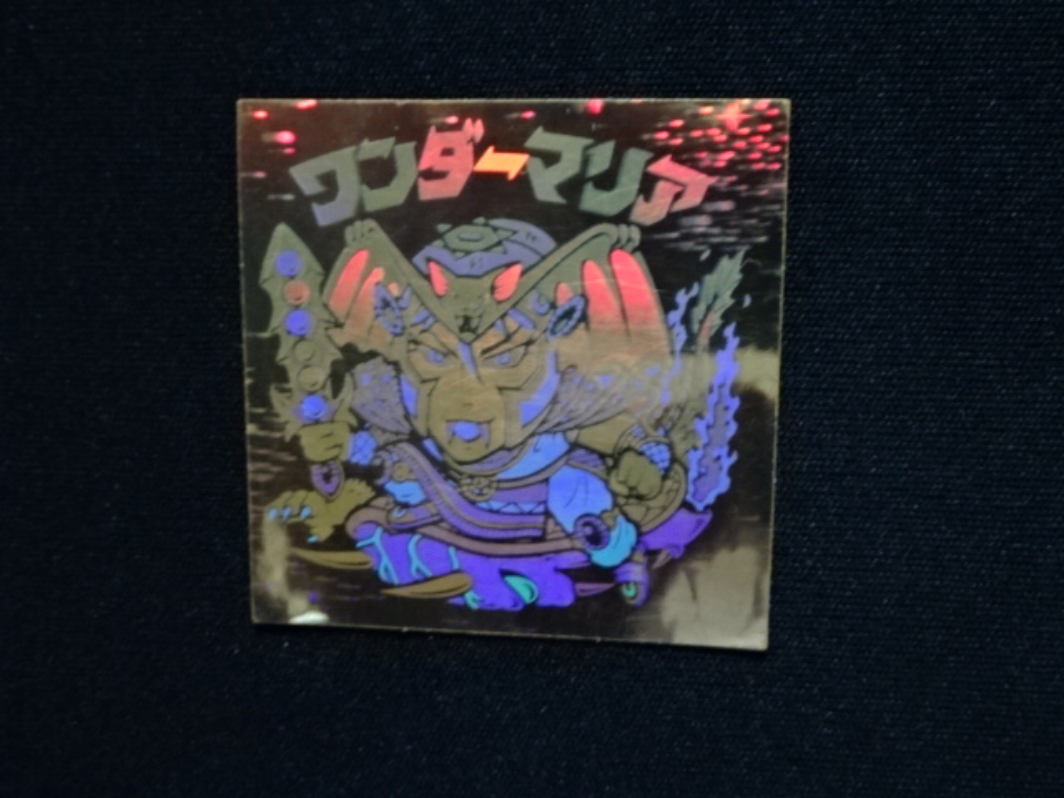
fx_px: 1137
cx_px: 532
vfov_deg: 38.7
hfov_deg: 50.1
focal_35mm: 37
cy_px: 399
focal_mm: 6.37
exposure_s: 1/8
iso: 800
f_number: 4
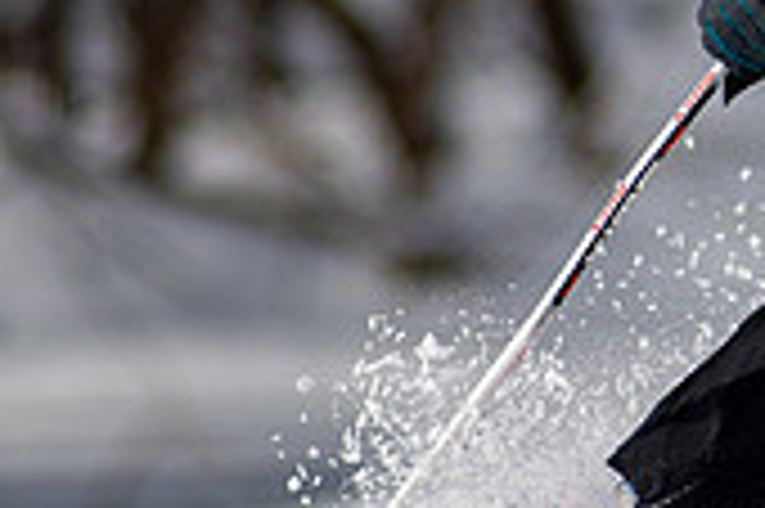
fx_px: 35580
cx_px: 1217
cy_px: 2
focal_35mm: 1676
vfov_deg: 0.8
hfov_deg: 1.2
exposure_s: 1/6400
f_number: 2.8
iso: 100
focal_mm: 300
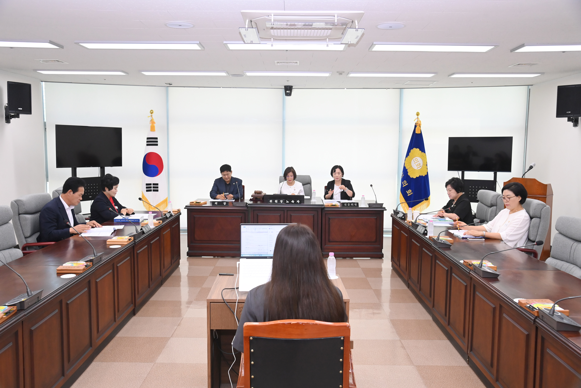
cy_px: 194
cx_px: 290
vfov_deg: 42.3
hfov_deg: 60.3
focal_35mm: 31
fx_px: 500
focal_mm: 31
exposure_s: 1/250
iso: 3200
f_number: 6.3
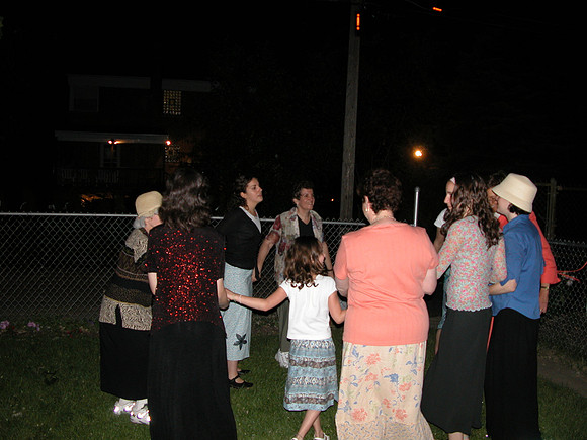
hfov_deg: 54.0
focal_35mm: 34
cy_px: 220
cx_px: 294
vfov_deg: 41.8
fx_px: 577
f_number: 2.8
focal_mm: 8.9
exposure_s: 1/60
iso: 200
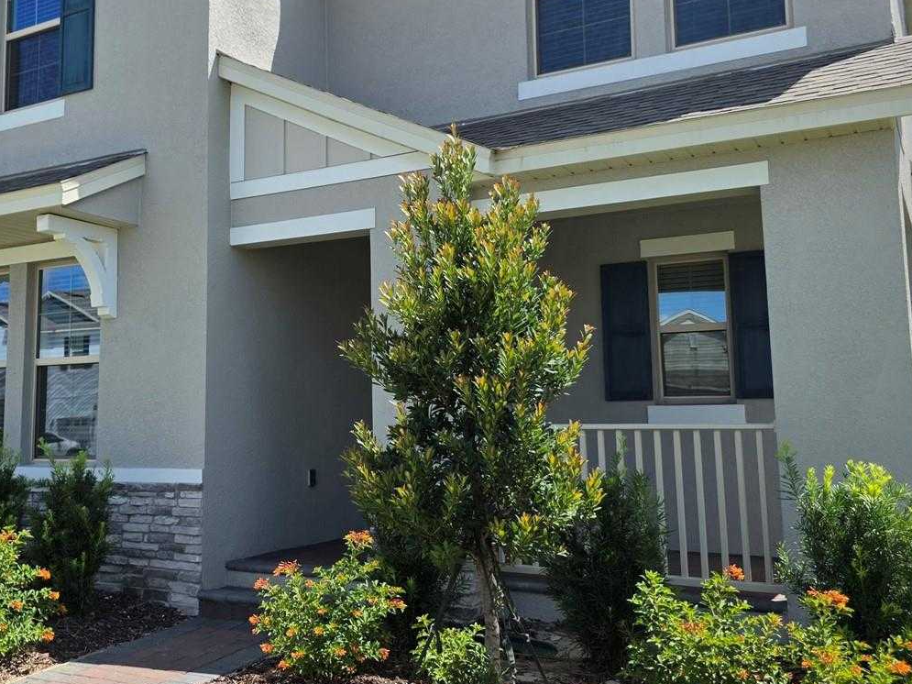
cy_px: 293
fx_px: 975
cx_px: 334
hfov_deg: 49.6
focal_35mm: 37
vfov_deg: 38.6
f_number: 1.7
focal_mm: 6.3
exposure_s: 1/4539
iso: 80
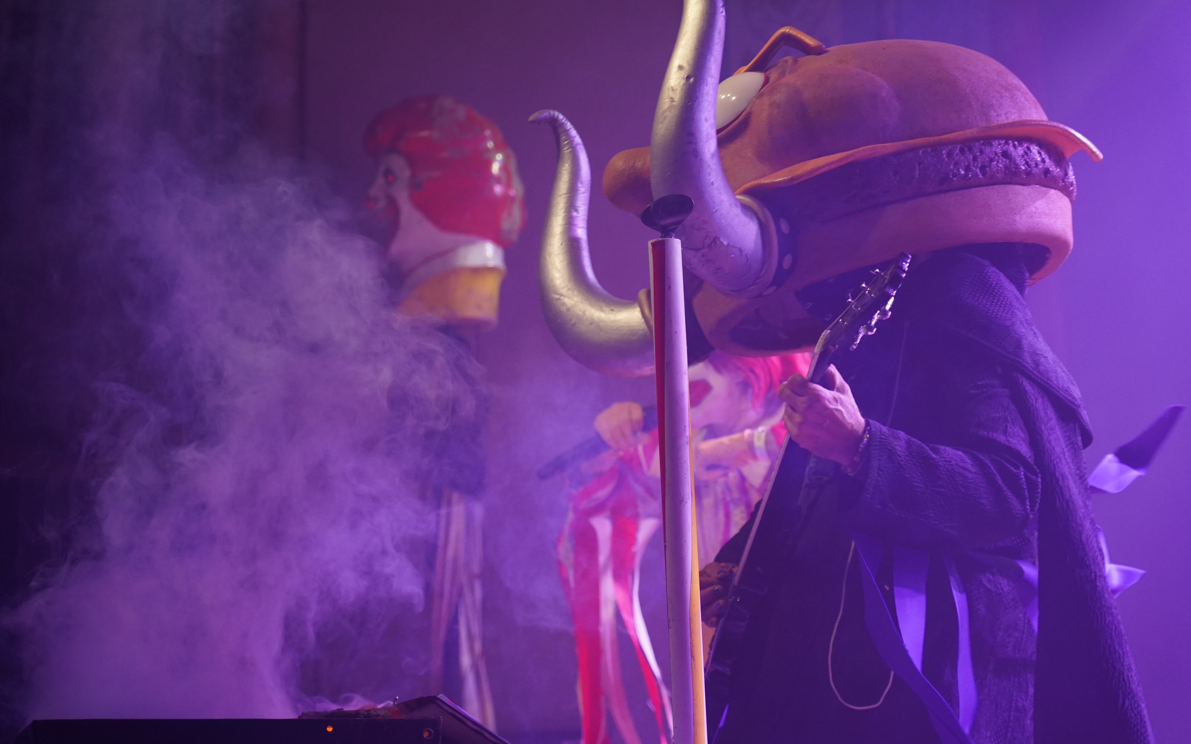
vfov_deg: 15.5
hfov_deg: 24.6
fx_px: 2727
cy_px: 378
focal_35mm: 84
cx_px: 598
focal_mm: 82
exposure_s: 1/160
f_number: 4
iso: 2000
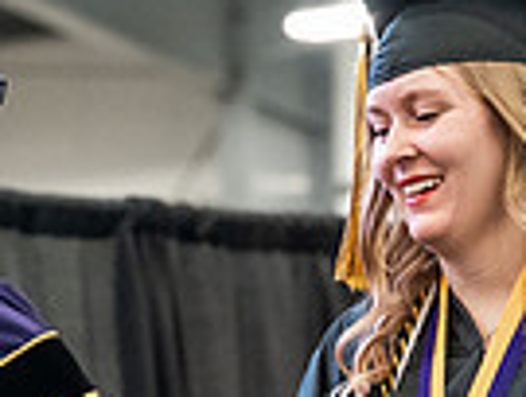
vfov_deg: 4.3
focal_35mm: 350
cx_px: 164
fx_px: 5333
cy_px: 391
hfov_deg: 5.6
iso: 4000
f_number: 4
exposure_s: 1/200
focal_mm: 85
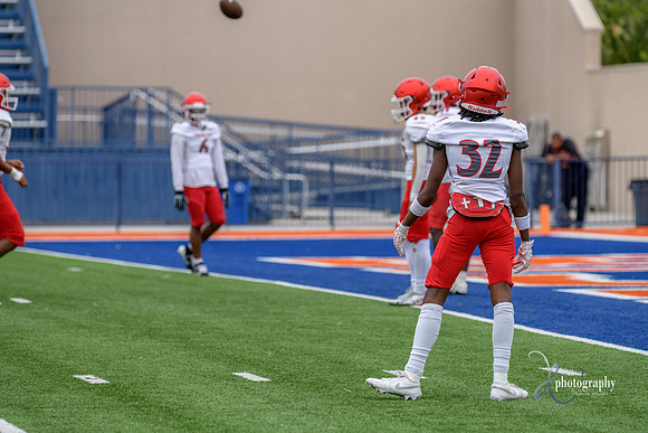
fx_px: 3511
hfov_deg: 10.5
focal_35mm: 195
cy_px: 216
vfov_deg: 7.0
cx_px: 324
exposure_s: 1/1000
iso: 400
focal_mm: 195
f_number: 3.5
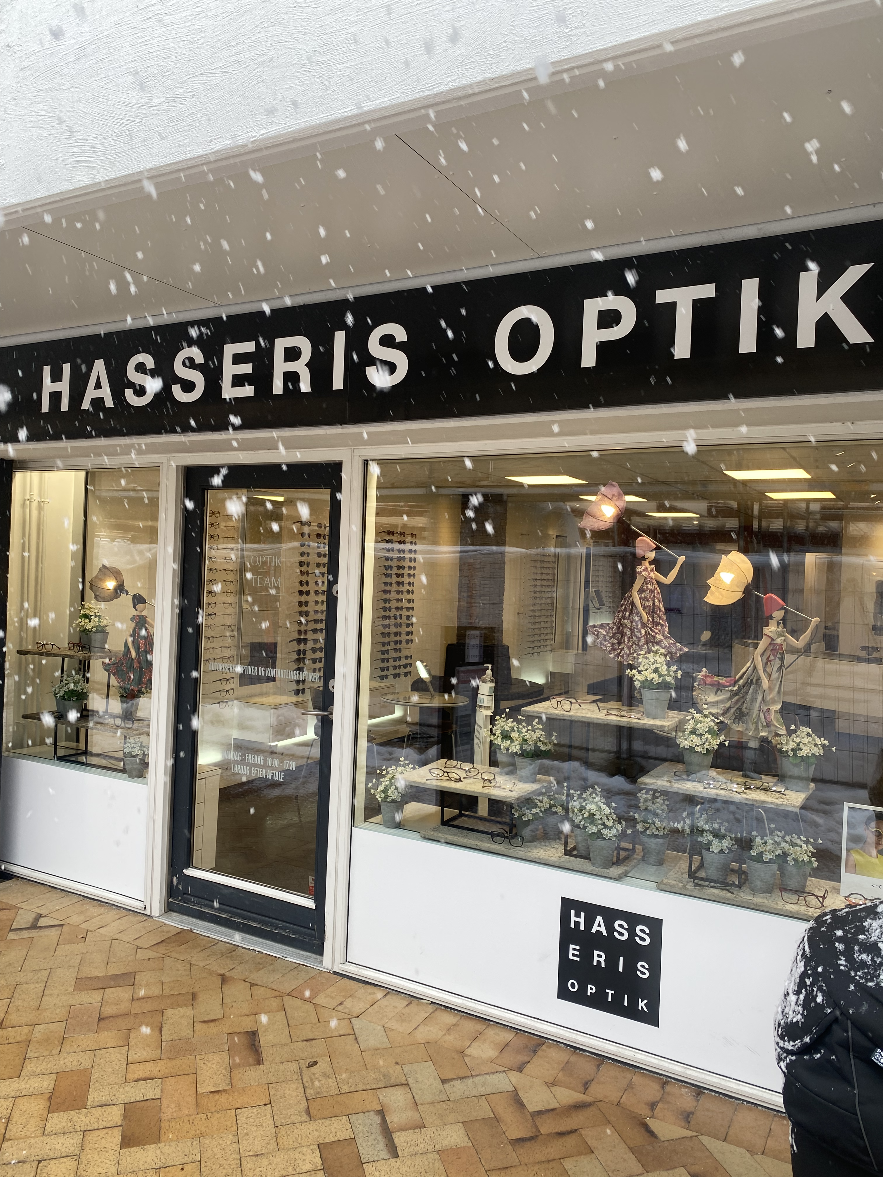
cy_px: 588
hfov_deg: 53.1
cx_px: 442
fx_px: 884
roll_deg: -1.9
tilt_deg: +0.8
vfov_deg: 67.3
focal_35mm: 26
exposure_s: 1/116
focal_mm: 4.25
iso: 32
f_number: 1.8
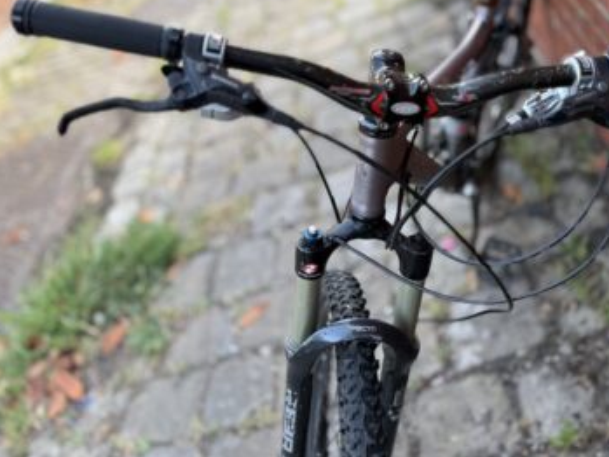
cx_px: 354
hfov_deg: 55.1
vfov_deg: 42.3
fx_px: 581
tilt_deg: -41.7
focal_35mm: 33
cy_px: 147
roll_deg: +23.5
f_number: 1.78
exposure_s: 1/121
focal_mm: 6.76
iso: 80
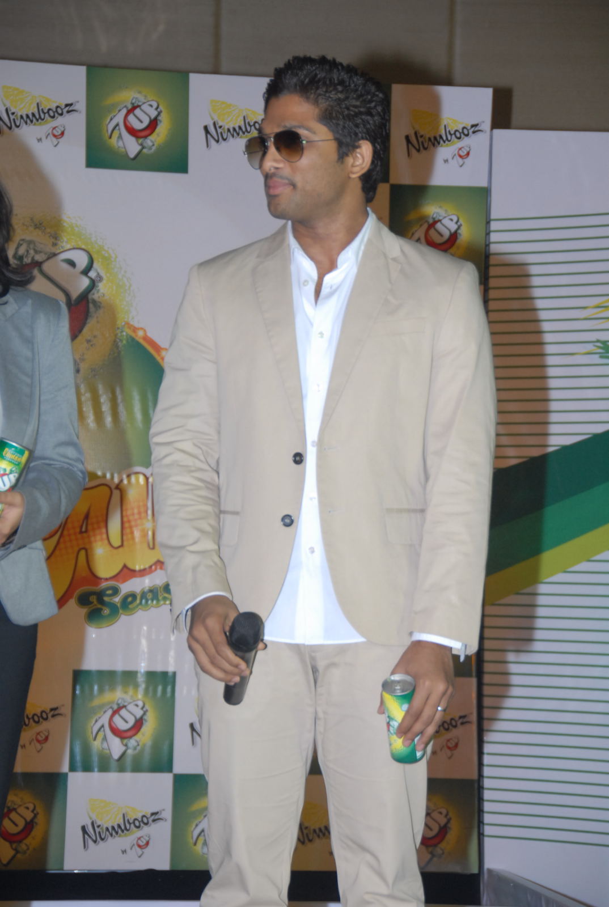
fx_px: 3030
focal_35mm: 120
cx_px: 304
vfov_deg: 17.0
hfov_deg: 11.5
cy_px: 454
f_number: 5.6
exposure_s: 1/125
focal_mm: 80
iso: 400
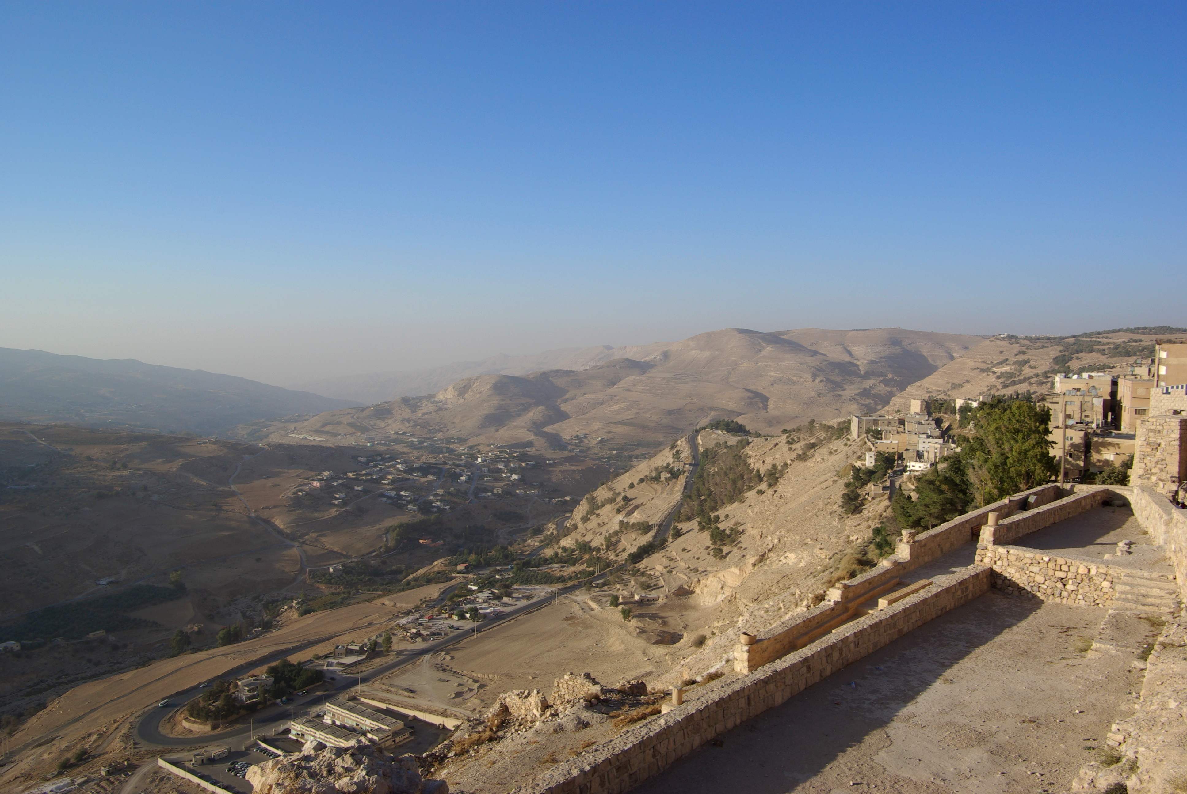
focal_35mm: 24
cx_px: 594
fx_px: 792
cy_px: 397
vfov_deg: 53.3
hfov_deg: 73.7
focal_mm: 16
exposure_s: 1/125
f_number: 13
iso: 100
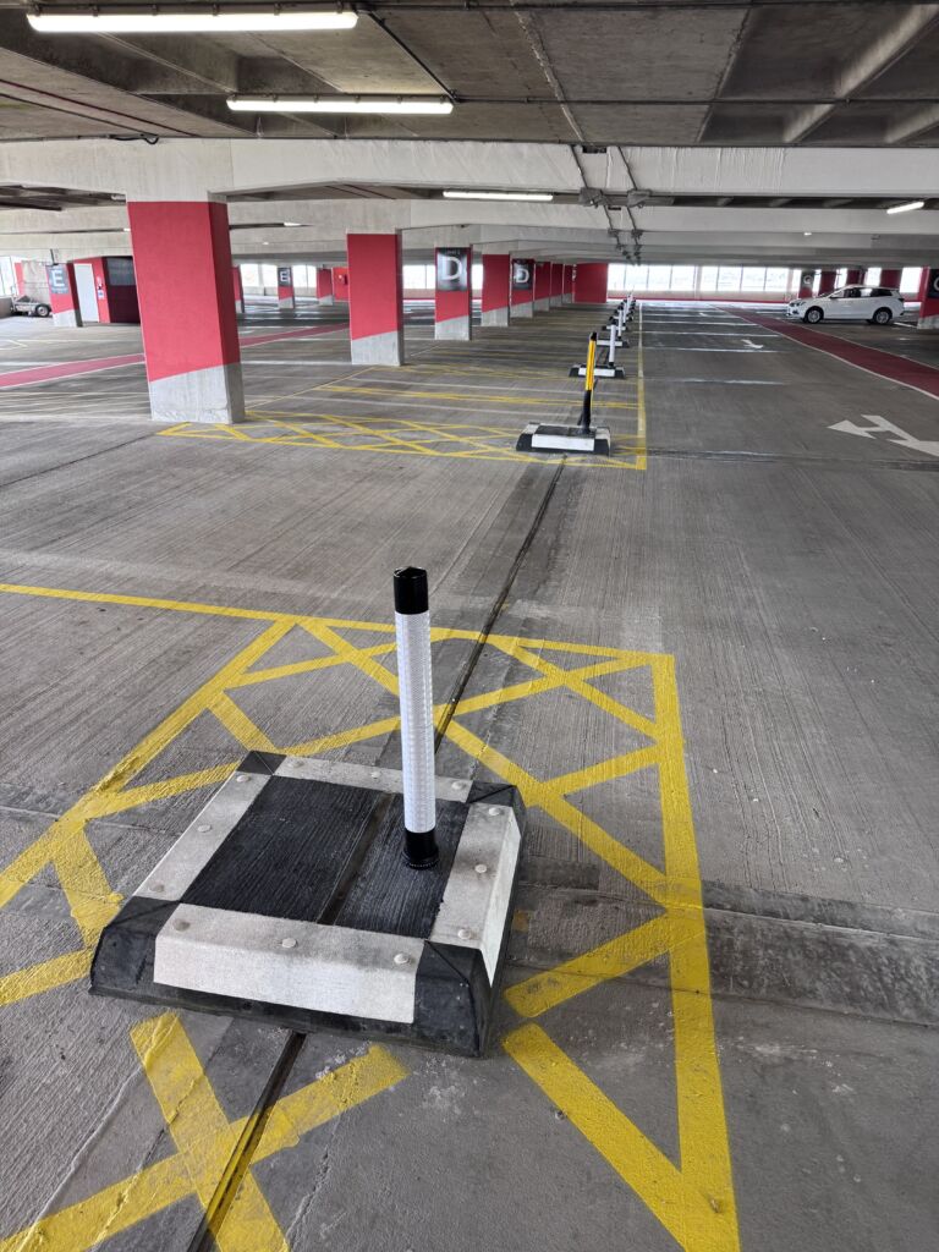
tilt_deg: -21.3
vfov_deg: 71.6
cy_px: 626
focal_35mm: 24
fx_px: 868
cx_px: 470
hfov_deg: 56.8
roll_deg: -0.7
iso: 125
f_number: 1.78
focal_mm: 6.76
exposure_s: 1/100
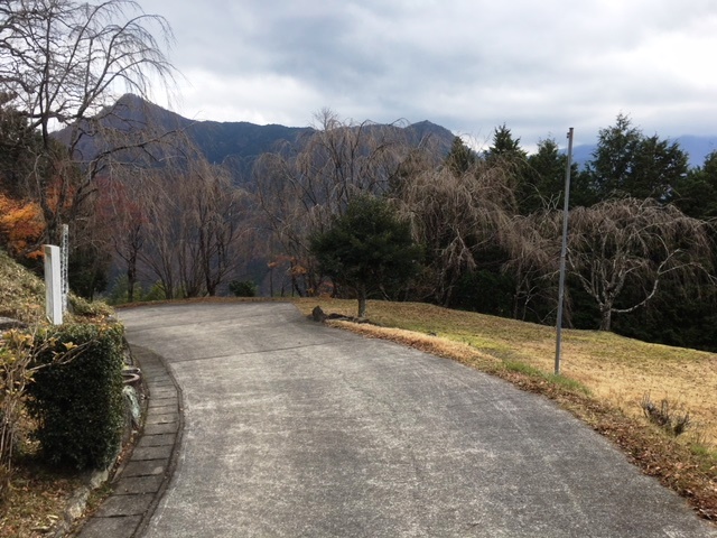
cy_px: 269
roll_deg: +0.3
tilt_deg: -4.3
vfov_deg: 48.2
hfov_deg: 61.7
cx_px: 358
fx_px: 601
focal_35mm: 29
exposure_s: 1/761
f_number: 2.2
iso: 25
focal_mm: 4.15
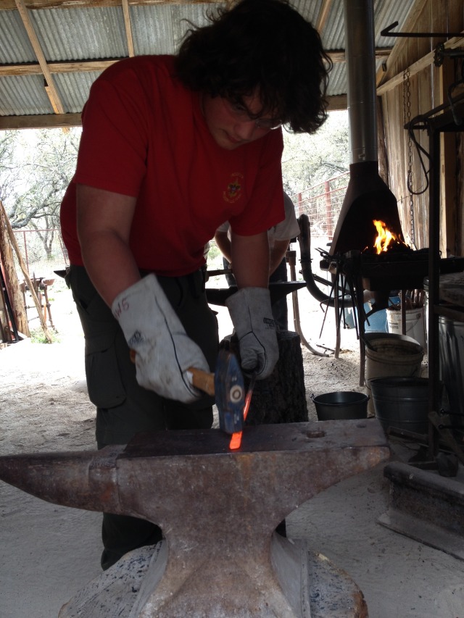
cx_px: 232
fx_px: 625
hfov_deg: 40.7
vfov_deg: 52.6
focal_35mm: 35
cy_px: 309
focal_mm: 4.28
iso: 50
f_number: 2.4
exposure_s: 1/65
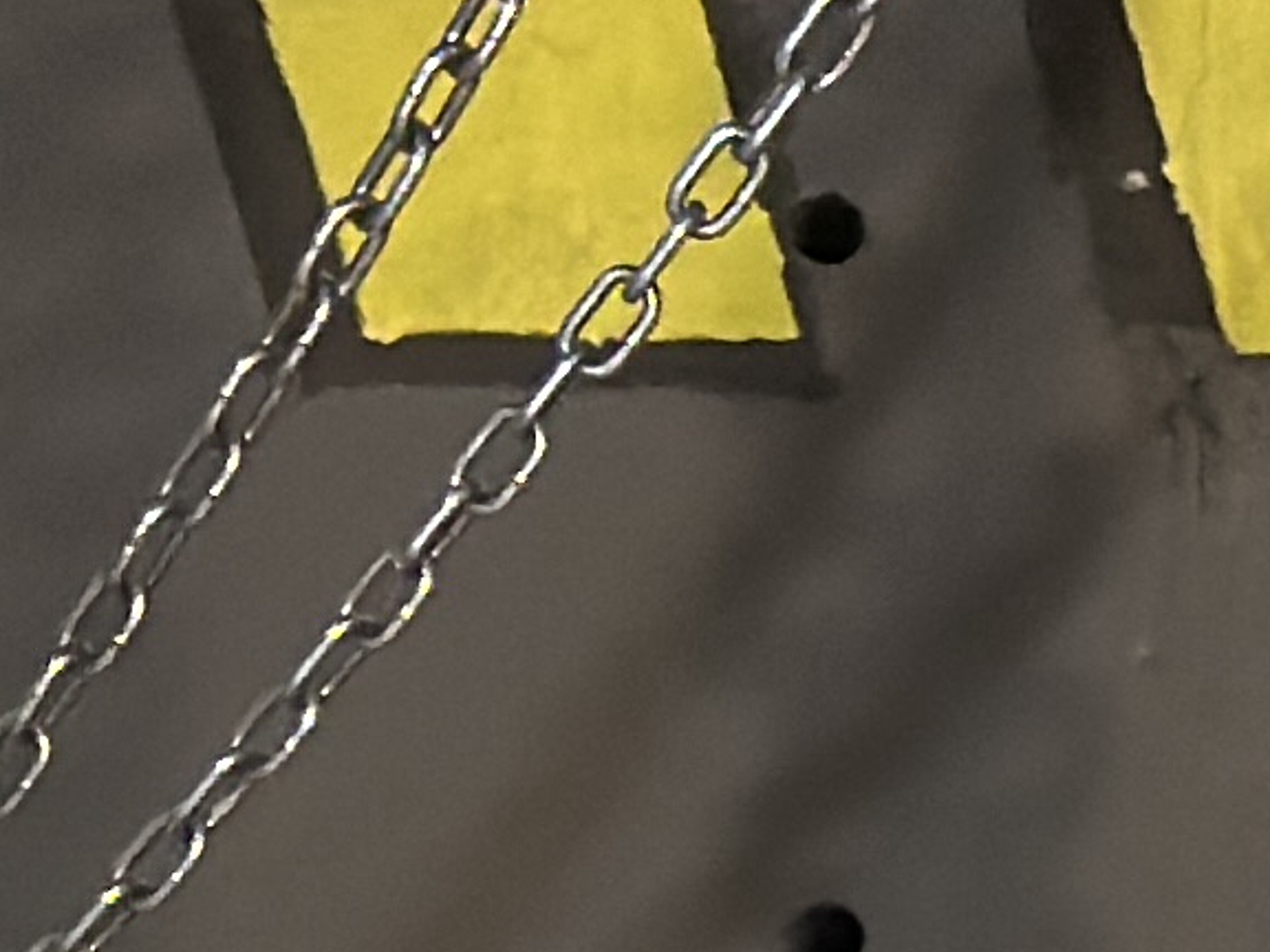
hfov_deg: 5.6
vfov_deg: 4.2
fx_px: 12327
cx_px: 3455
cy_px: 3134
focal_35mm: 336
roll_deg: -1.0
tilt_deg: -2.1
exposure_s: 1/50
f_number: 1.78
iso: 160
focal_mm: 6.86
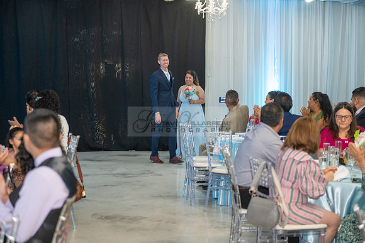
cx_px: 182
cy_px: 122
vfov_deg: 19.5
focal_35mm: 70
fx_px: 710
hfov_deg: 28.8
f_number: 3.2
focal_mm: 70
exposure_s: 1/160
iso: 1000
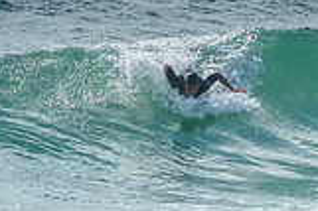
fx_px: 15637
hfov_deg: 1.2
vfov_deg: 0.8
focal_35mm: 1772
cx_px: 303
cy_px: 292
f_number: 10
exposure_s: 1/1600
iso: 200
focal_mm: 400
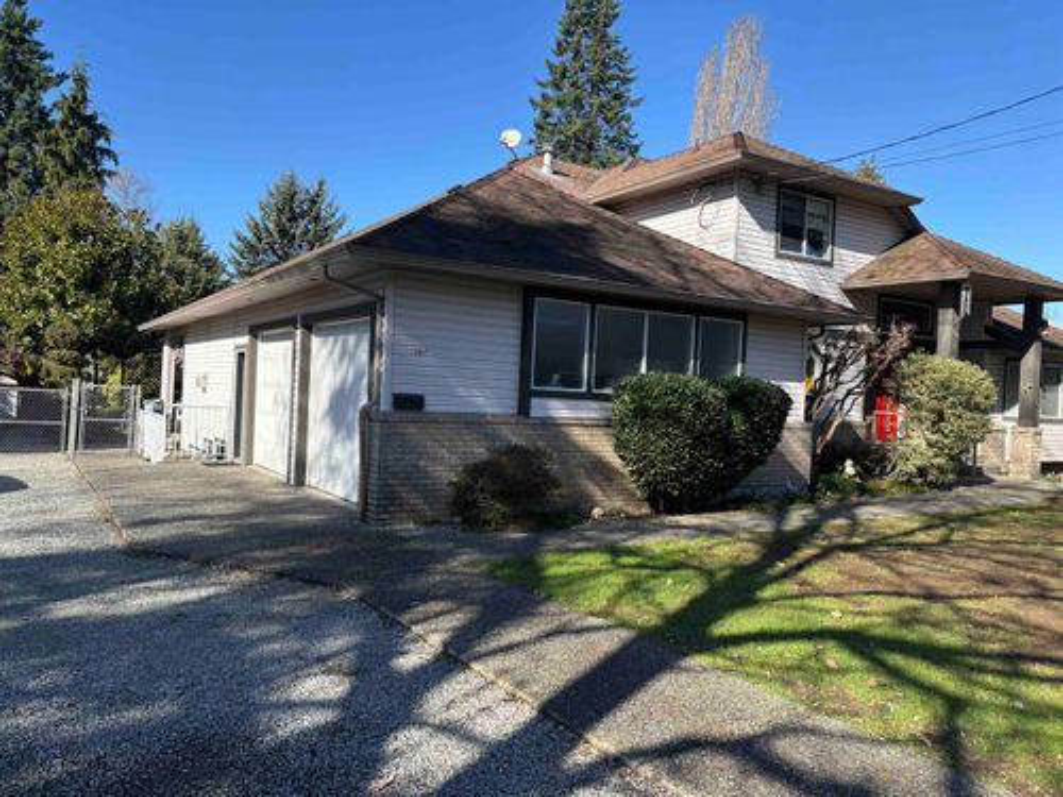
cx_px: 532
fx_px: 798
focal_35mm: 26
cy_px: 398
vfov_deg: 53.1
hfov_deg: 67.3
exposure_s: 1/1362
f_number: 1.6
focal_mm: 5.96
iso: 50
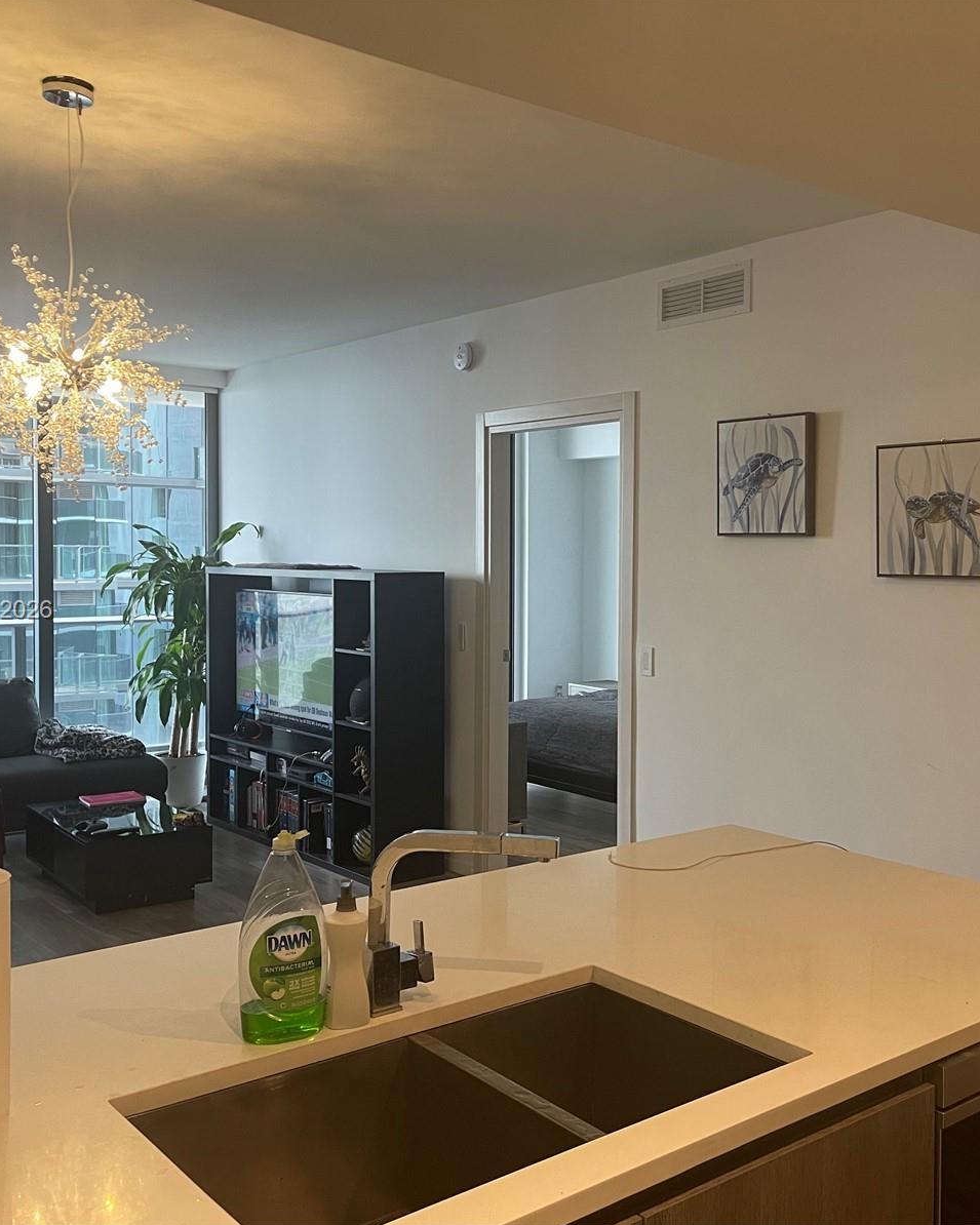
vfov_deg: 52.8
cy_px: 611
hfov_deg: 43.3
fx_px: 1233
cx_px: 554
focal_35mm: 34
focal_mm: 5.1
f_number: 1.6
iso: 200
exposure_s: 1/60
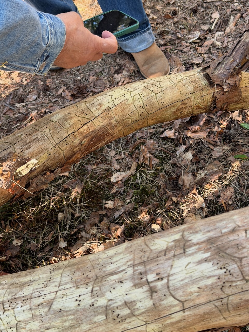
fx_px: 460
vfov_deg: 39.7
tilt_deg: -52.0
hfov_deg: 30.3
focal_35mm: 48
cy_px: 166
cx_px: 124
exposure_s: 1/85
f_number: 1.78
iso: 100
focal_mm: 6.76
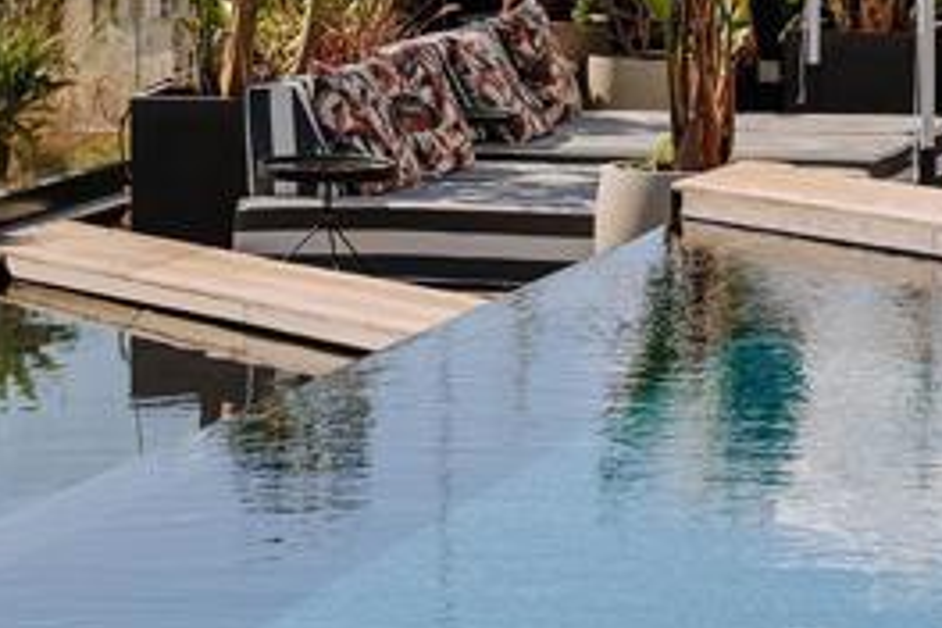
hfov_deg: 9.6
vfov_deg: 6.5
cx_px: 931
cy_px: 112
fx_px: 5547
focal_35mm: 212
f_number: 6.3
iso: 100
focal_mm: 70
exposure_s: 1/500
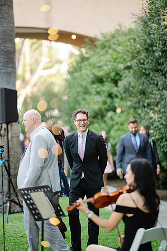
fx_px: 732
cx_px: 84
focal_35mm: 105
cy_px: 126
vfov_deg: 19.5
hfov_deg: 13.0
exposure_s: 1/800
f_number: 1.4
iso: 160
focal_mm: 105
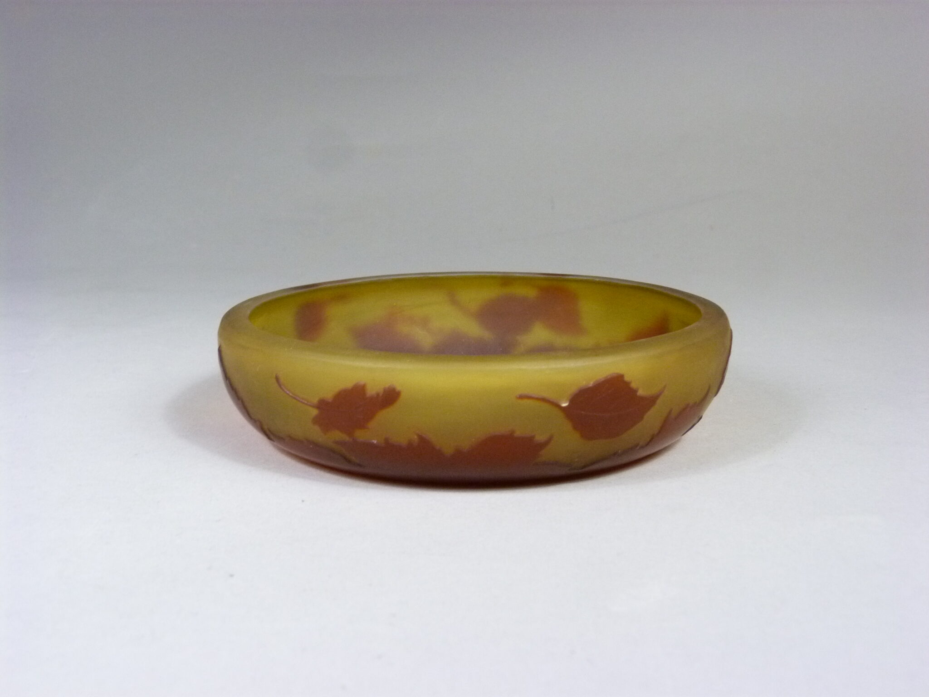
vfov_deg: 31.5
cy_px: 348
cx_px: 464
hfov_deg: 41.2
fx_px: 1235
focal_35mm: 46
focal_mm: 8.3
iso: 400
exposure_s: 1/30
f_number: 3.2
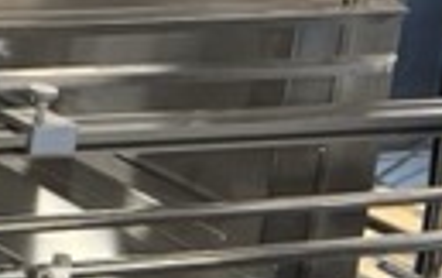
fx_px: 2436
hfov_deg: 8.9
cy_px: -58
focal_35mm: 202
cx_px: -764
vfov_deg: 6.5
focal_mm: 6.76
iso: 400
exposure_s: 1/50
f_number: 1.78
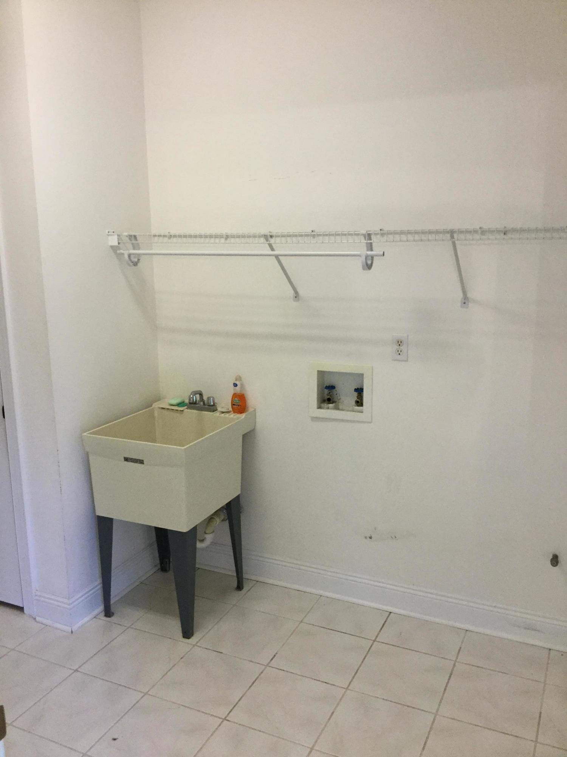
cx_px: 284
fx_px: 677
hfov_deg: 45.4
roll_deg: +1.5
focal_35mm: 31
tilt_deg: -10.3
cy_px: 378
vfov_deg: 58.4
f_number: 2.4
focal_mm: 3.3
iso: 100
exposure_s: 1/30
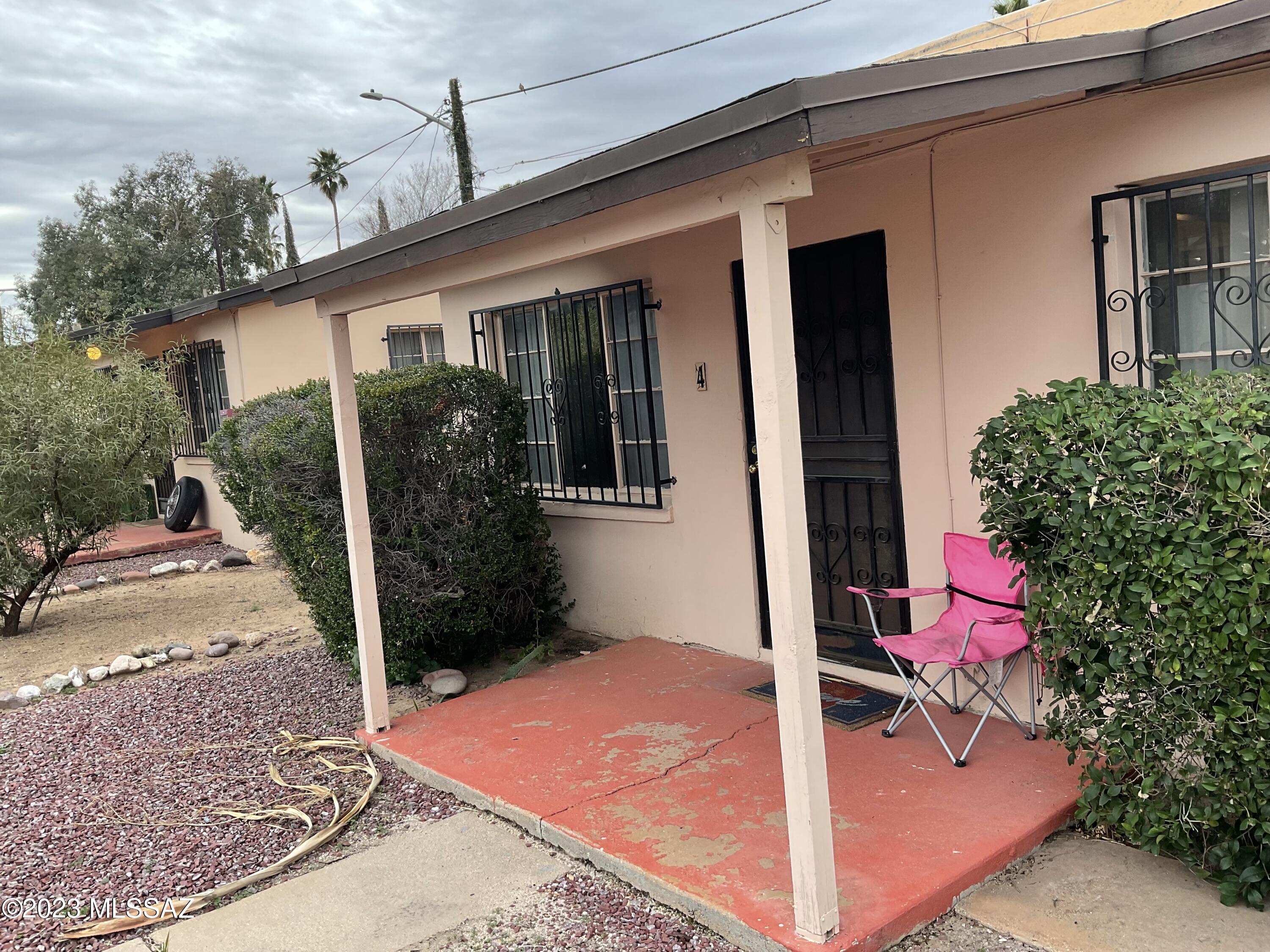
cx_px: 635
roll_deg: +3.9
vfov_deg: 48.2
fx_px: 1064
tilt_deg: -7.3
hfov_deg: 61.7
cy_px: 476
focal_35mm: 29
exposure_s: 1/245
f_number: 1.8
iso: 16
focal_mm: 3
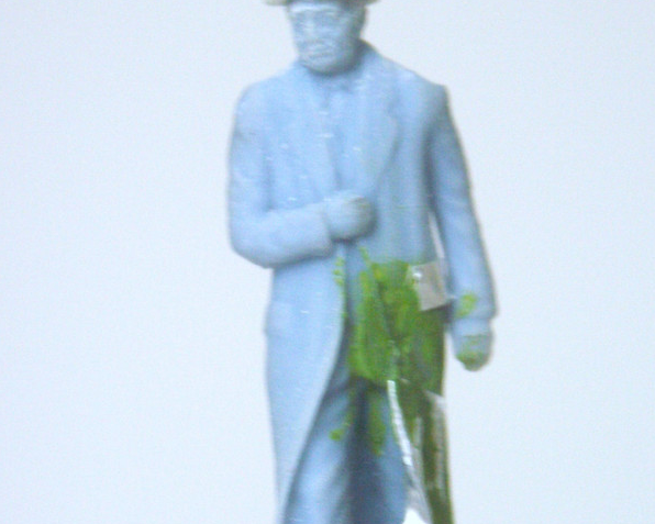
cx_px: 326
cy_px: 319
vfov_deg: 5.9
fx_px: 5080
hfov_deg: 7.4
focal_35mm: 262
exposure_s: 1/25
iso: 200
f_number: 3.5
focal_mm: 50.8
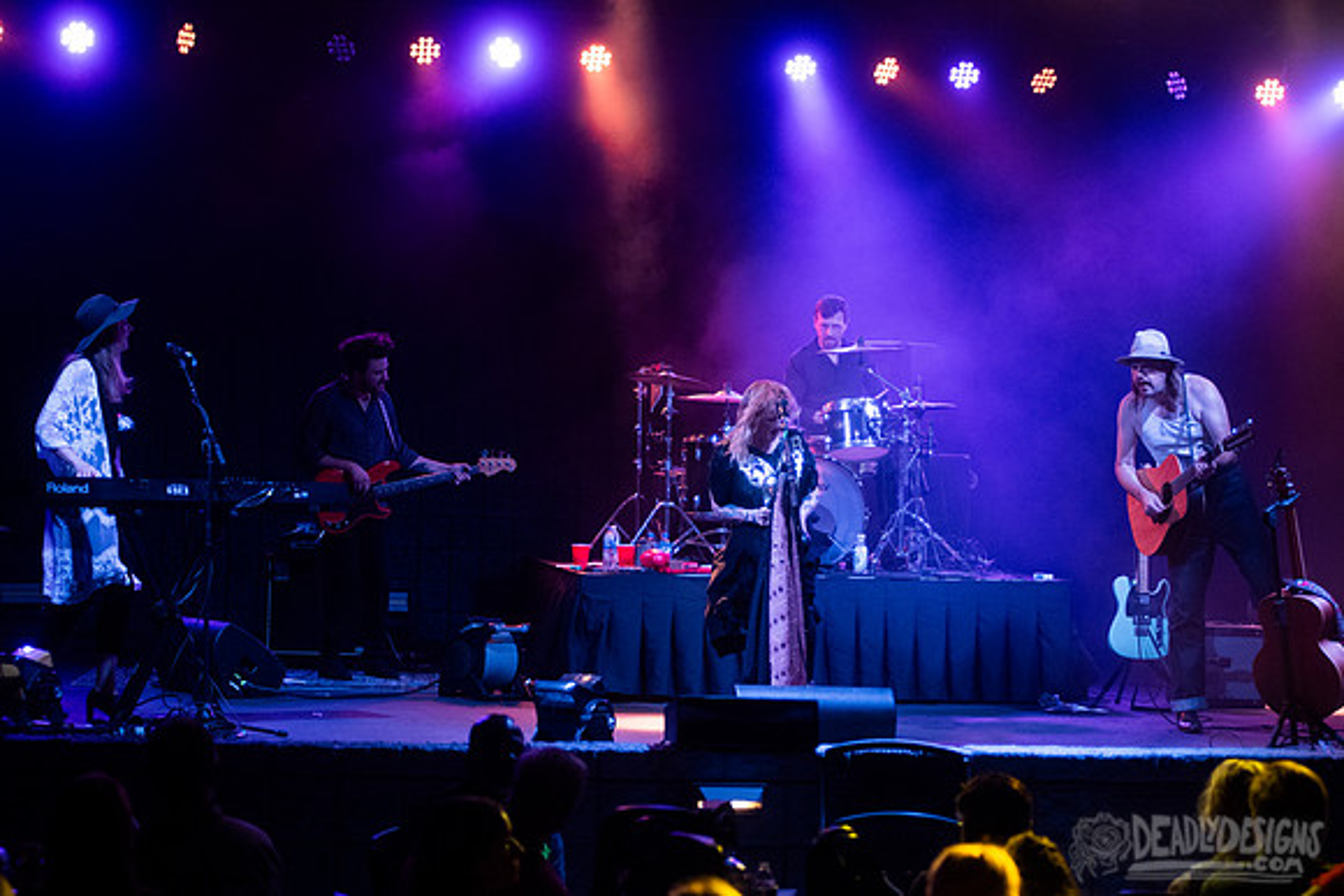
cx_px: 717
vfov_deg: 15.6
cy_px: 490
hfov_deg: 23.2
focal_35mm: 88
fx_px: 3268
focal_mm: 80
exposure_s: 1/400
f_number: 3.2
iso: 2500
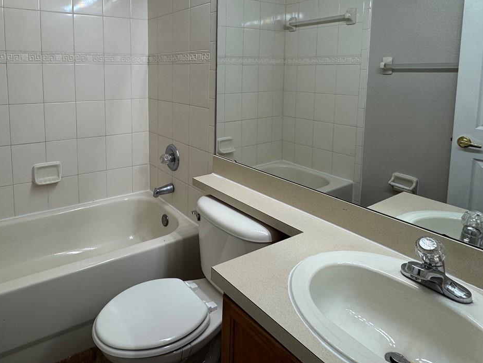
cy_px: 107
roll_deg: -0.1
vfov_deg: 55.1
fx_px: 335
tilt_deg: -6.7
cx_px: 176
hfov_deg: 70.2
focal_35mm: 24
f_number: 2.2
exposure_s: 1/120
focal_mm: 2.22
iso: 64
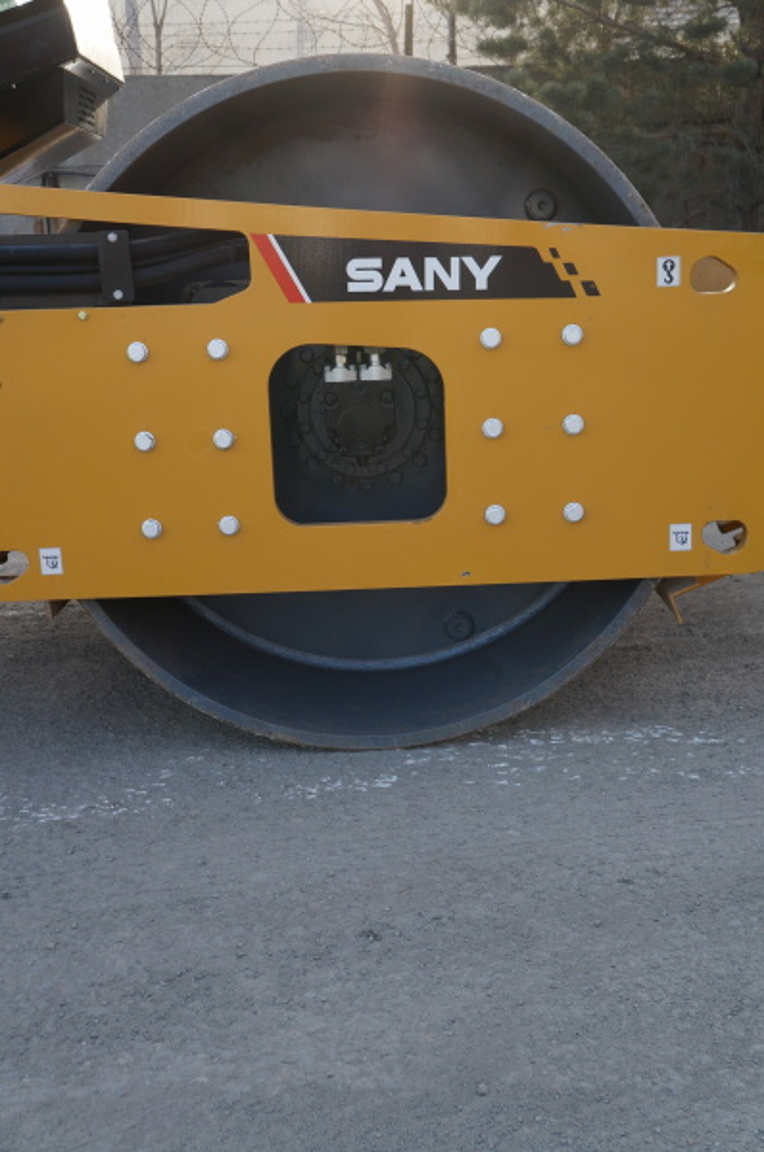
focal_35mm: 44
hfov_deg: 30.7
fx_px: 1389
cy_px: 576
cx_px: 382
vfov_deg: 45.0
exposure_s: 1/160
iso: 200
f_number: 6.3
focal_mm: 29
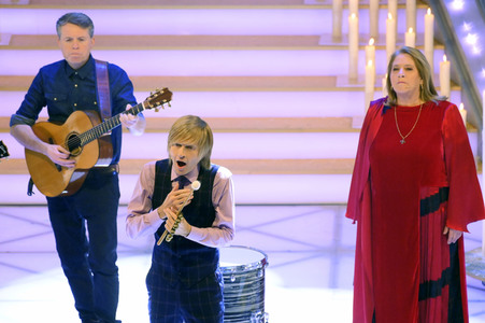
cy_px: 162
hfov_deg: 4.7
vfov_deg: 3.1
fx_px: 5923
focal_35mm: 440
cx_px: 242
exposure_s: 1/400
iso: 12800
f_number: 5.6
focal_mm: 440
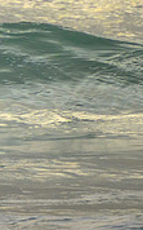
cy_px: 47
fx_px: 11411
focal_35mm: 1827
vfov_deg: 1.2
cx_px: -224
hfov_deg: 0.7
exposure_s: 1/2000
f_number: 5.6
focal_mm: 400
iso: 560
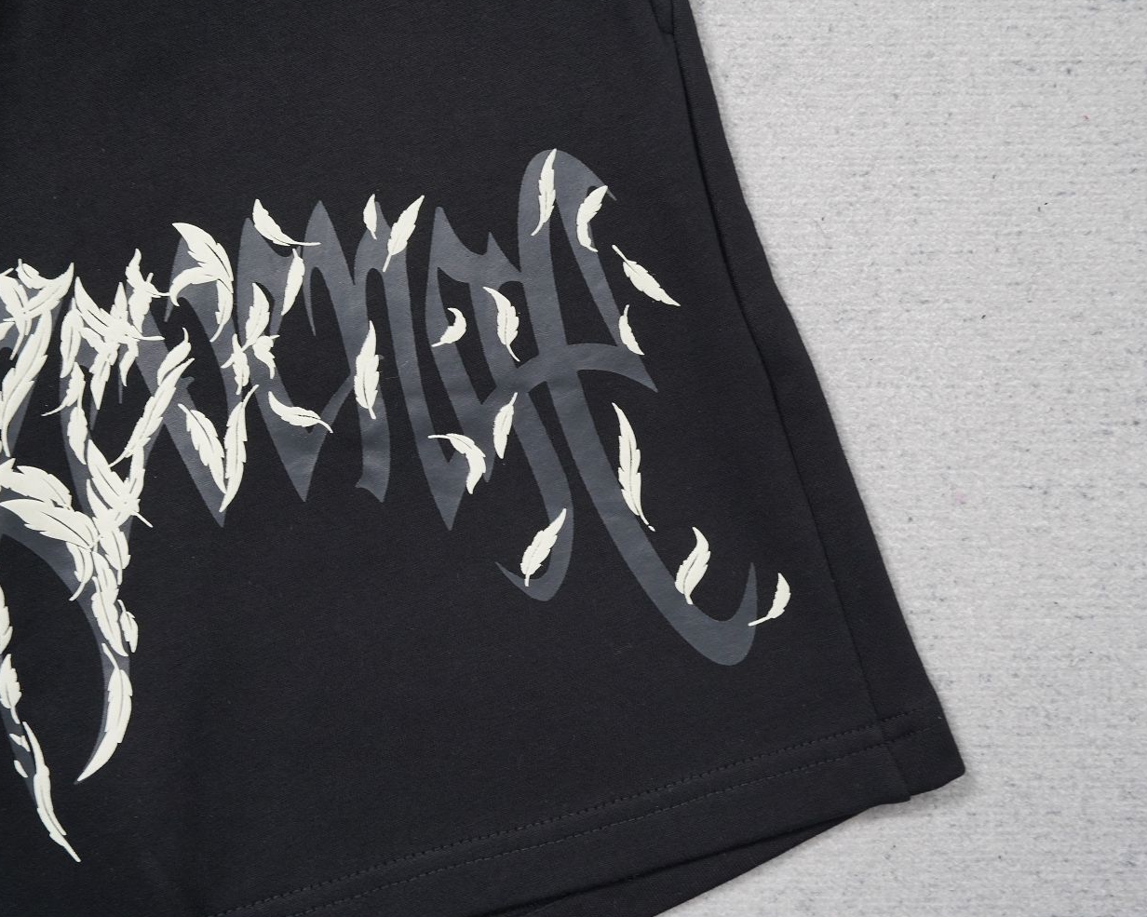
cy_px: 454
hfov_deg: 45.7
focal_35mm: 40
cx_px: 507
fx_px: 1358
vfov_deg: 37.3
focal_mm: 35
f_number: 10
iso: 1600
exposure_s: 1/100
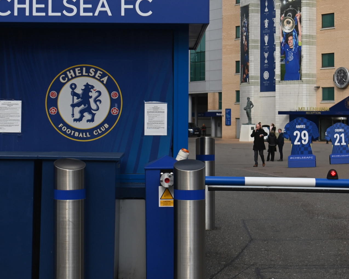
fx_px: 888
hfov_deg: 22.2
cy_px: 81
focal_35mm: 86
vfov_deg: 17.8
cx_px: 188
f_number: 2.8
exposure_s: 1/8000
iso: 250
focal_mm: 38
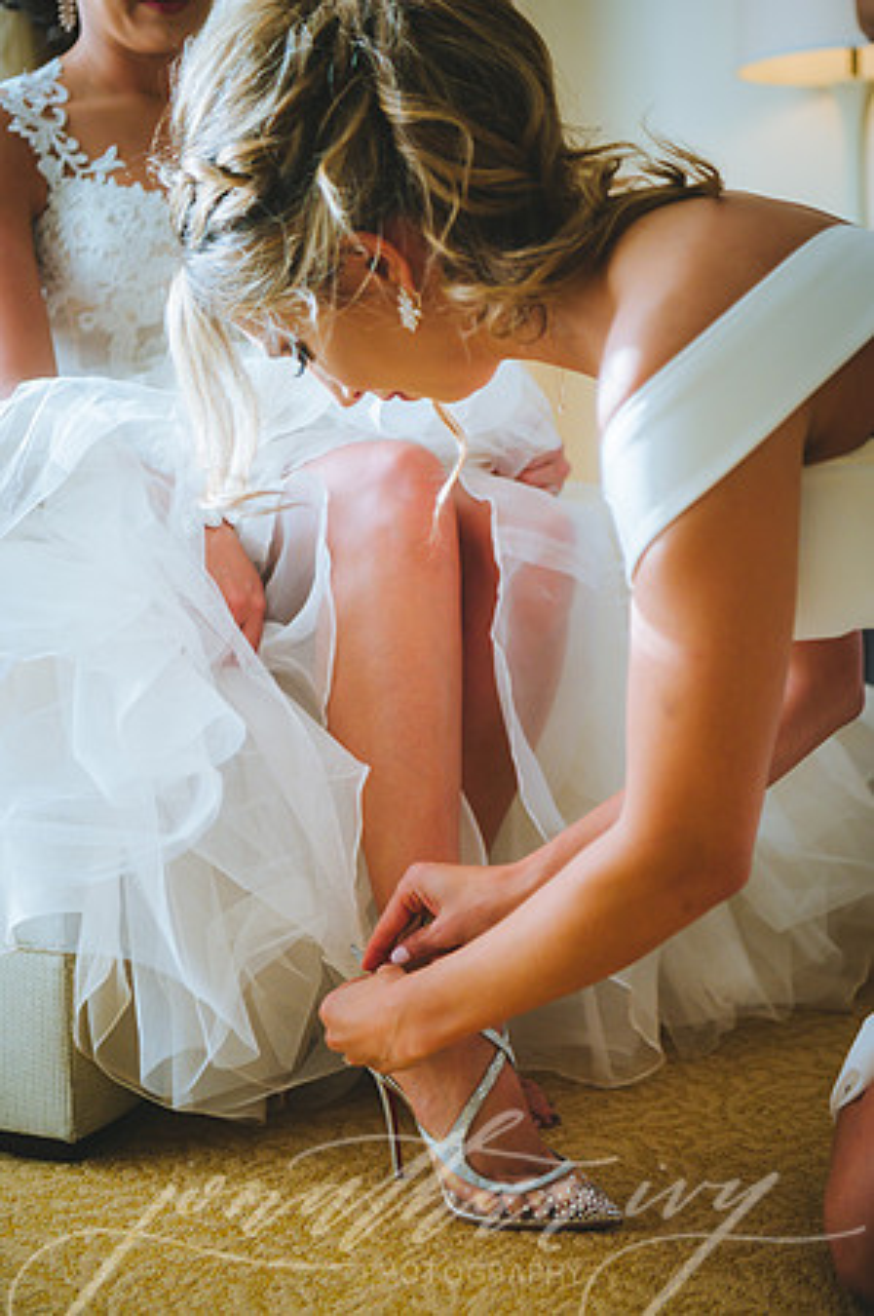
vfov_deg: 38.2
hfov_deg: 25.9
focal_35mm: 52
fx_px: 1898
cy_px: 658
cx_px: 437
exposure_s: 1/800
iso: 640
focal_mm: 52
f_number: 2.8
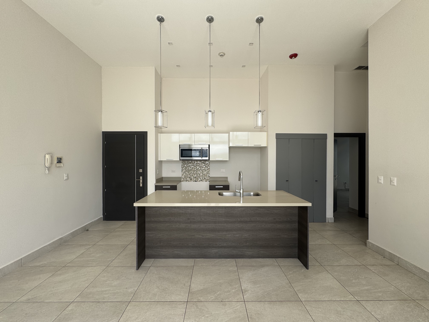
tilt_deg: -1.2
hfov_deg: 102.1
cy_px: 161
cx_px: 214
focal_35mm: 14
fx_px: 174
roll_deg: +0.1
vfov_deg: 85.7
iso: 50
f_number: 2.2
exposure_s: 1/573
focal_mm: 2.22
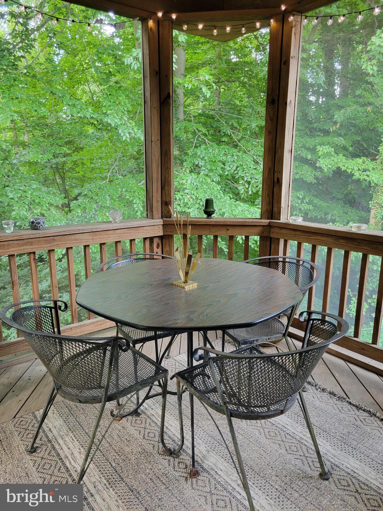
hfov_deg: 53.1
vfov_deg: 67.3
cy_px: 256
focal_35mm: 26
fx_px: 384
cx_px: 192
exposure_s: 1/40
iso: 200
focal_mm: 5.4
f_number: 1.8
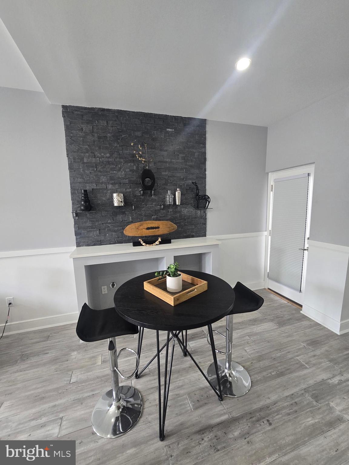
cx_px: 174
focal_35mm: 13
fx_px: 175
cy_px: 232
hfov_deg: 89.9
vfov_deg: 106.2
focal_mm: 2.2
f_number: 2.2
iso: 250
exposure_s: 1/60
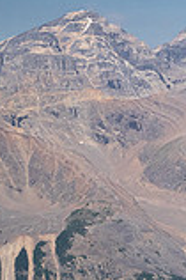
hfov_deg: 5.4
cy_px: 189
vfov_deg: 8.4
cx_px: 473
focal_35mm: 245
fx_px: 1903
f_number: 8
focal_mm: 32
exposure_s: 1/320
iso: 200
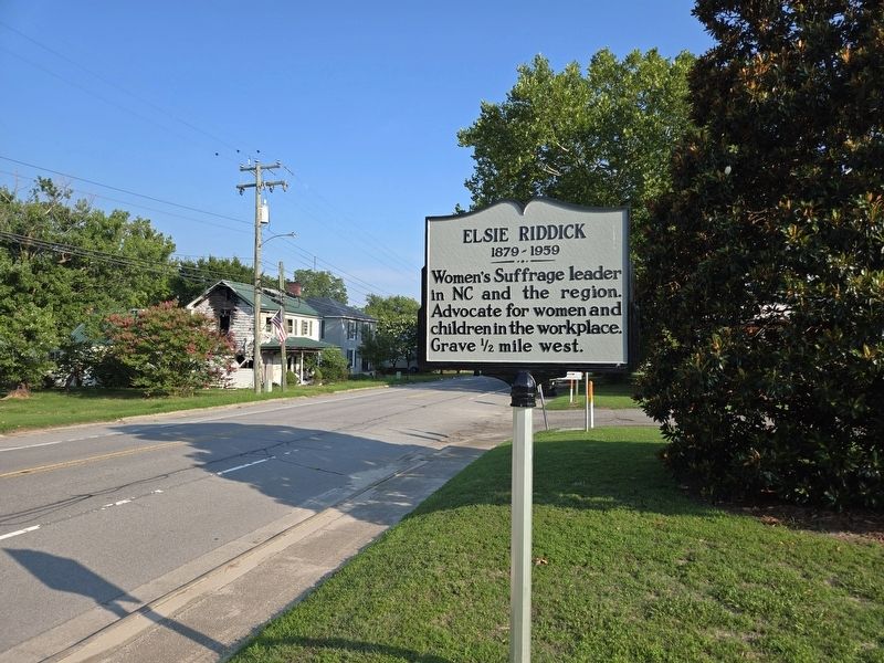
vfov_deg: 58.9
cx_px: 442
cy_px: 332
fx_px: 587
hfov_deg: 73.9
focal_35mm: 23
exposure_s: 1/1222
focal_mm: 5.4
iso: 25
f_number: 1.8
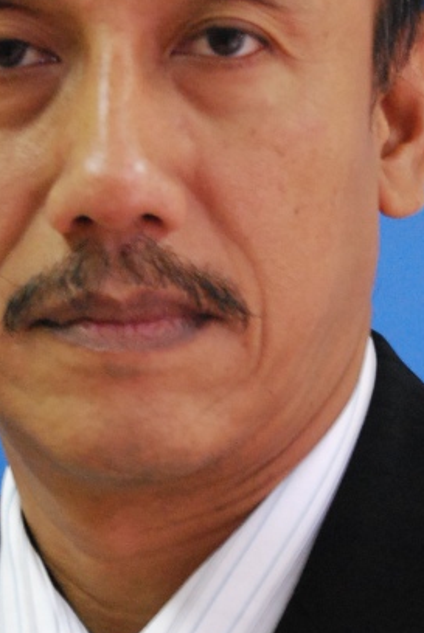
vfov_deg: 9.9
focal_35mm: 207
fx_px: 3652
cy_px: 402
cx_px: 198
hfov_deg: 6.6
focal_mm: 55
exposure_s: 1/13
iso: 1600
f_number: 5.6
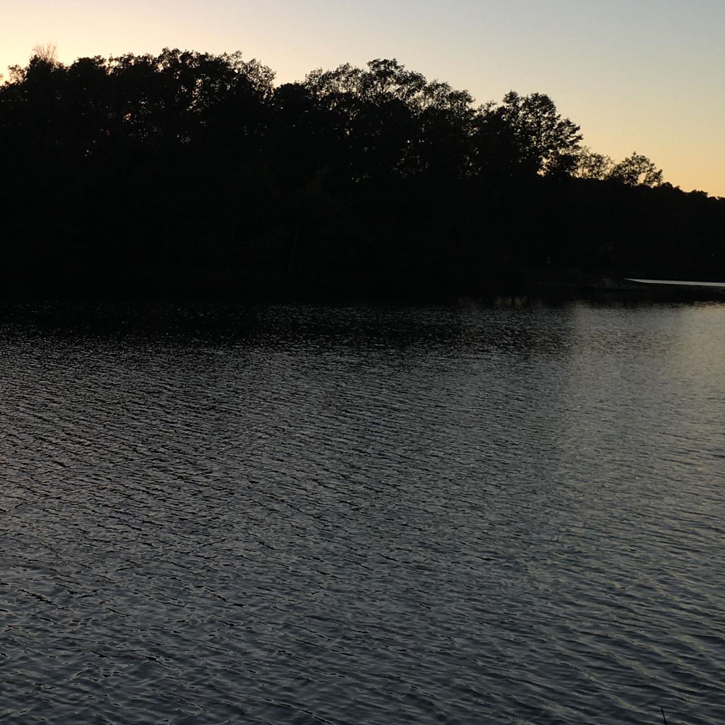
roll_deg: -1.3
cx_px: 284
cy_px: 176
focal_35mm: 64
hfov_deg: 26.8
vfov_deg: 26.5
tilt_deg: +2.6
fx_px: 1517
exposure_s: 1/513
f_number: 2.2
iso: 25
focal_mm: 4.15
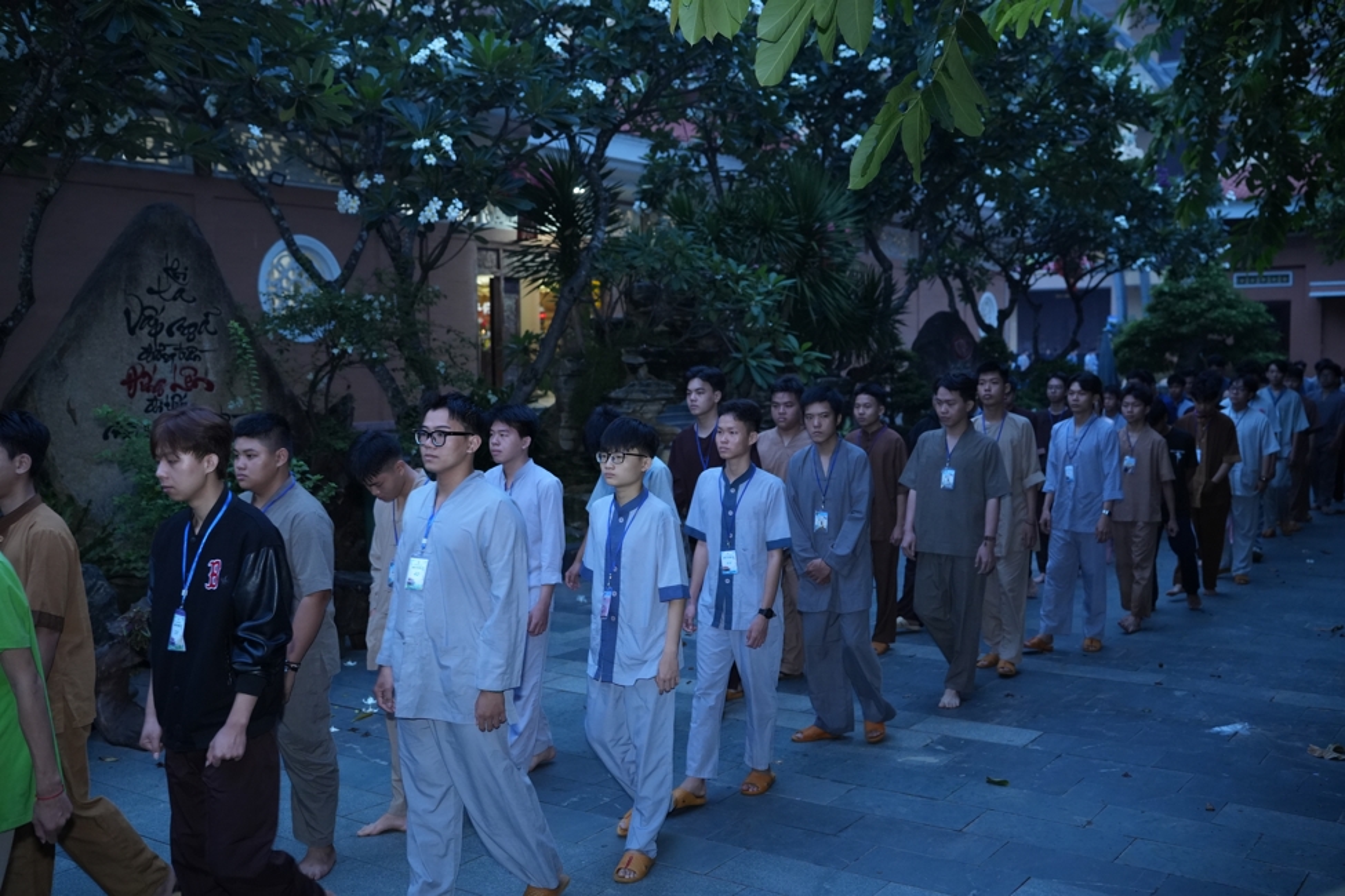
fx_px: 1308
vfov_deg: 37.9
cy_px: 448
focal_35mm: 35
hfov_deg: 54.4
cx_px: 672
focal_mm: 35
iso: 3200
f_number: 2.8
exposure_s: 1/100
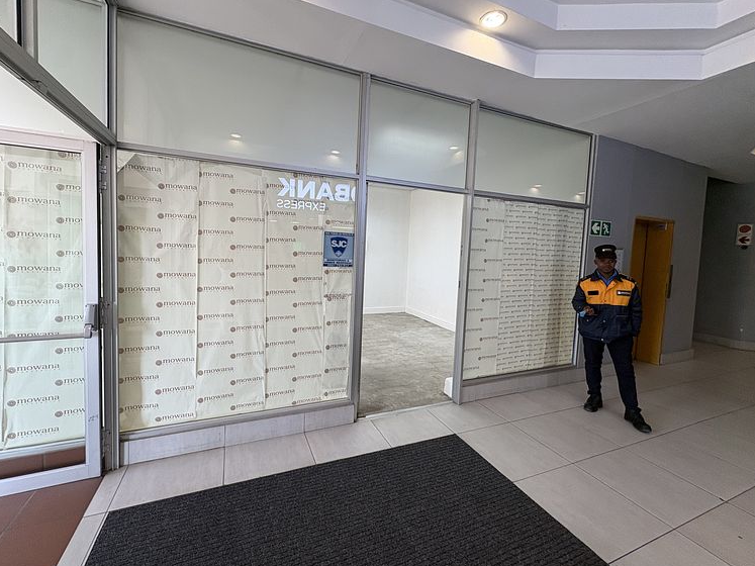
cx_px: 366
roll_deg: +0.1
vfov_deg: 81.7
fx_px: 327
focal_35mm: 15
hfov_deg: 98.2
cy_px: 269
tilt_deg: -5.2
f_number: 2.2
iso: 100
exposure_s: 1/100
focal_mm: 2.22
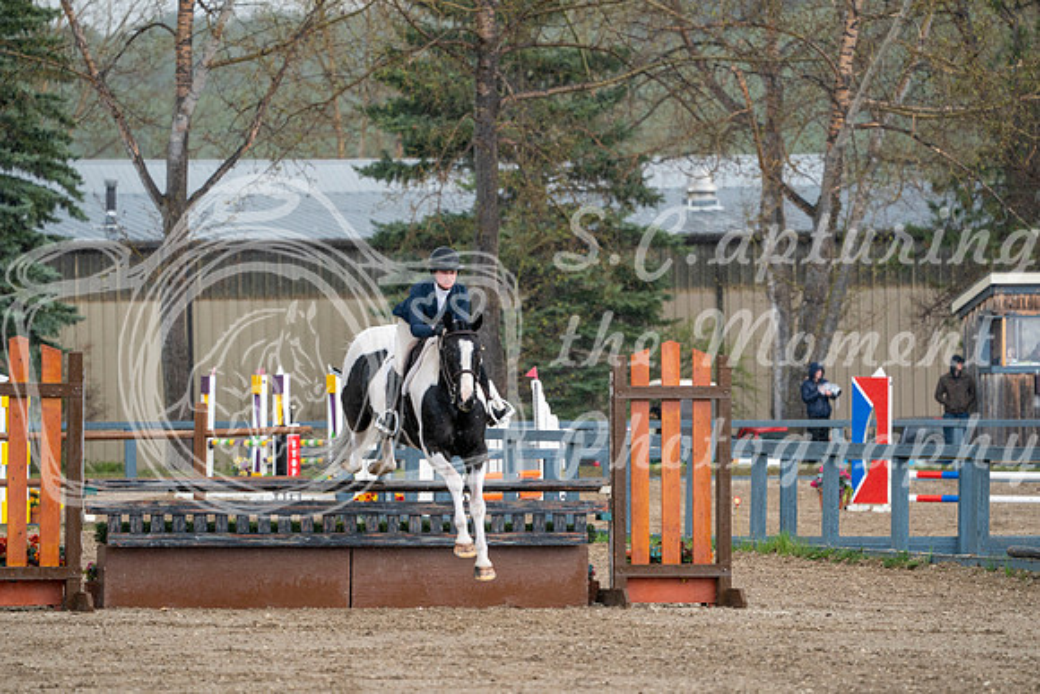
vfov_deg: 4.6
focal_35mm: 300
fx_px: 8668
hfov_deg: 6.9
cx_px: 520
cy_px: 347
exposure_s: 1/1250
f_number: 5.6
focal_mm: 300
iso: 1250
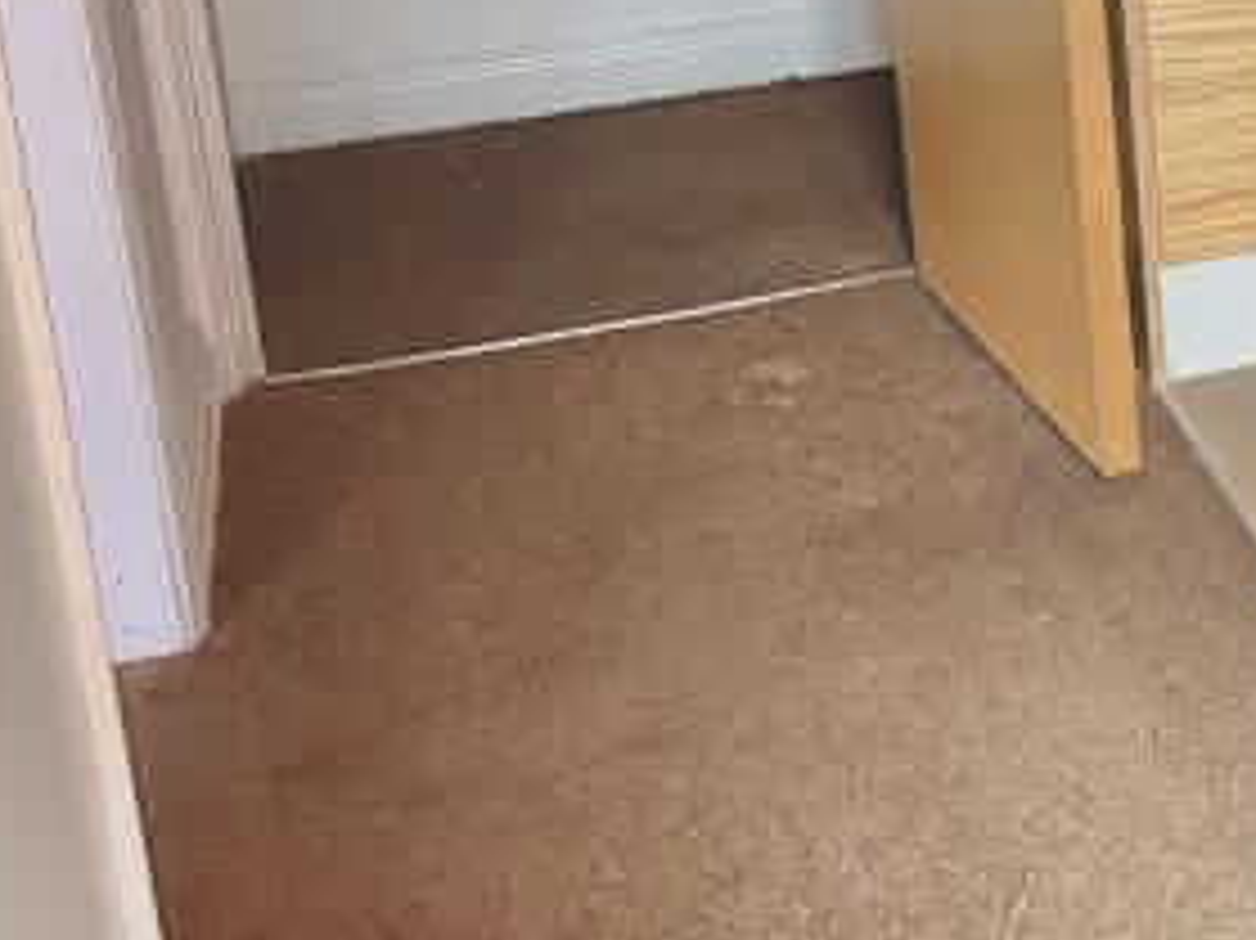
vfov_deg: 16.3
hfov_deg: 18.2
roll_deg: +0.3
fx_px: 3192
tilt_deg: -14.0
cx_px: 2174
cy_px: -99
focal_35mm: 88
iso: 800
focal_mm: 6.76
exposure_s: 1/60
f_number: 1.78
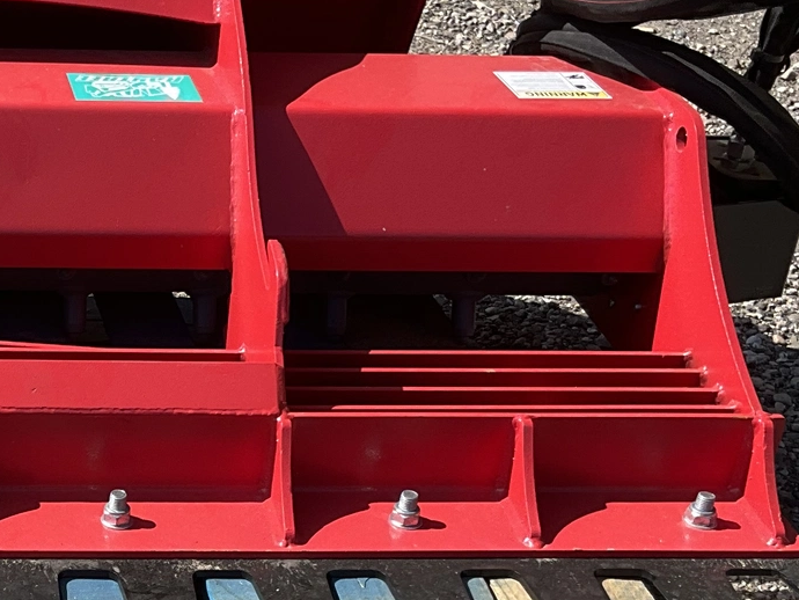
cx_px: -89
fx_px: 1940
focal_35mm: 84
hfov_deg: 22.0
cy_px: 515
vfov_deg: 17.4
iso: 25
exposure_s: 1/978
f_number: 1.8
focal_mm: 3
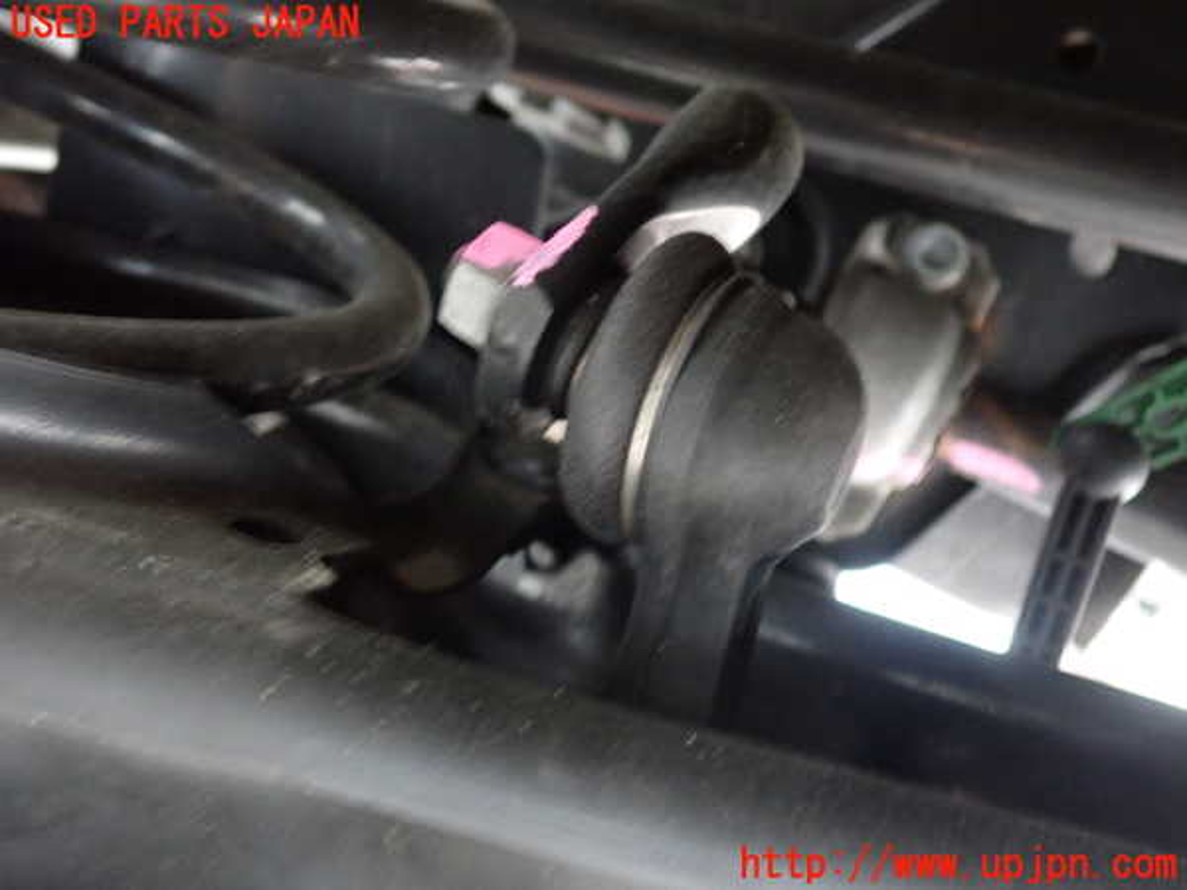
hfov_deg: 60.0
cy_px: 445
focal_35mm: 30
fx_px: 1029
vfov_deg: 46.8
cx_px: 594
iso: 800
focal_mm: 5.4
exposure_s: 1/13
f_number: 2.3
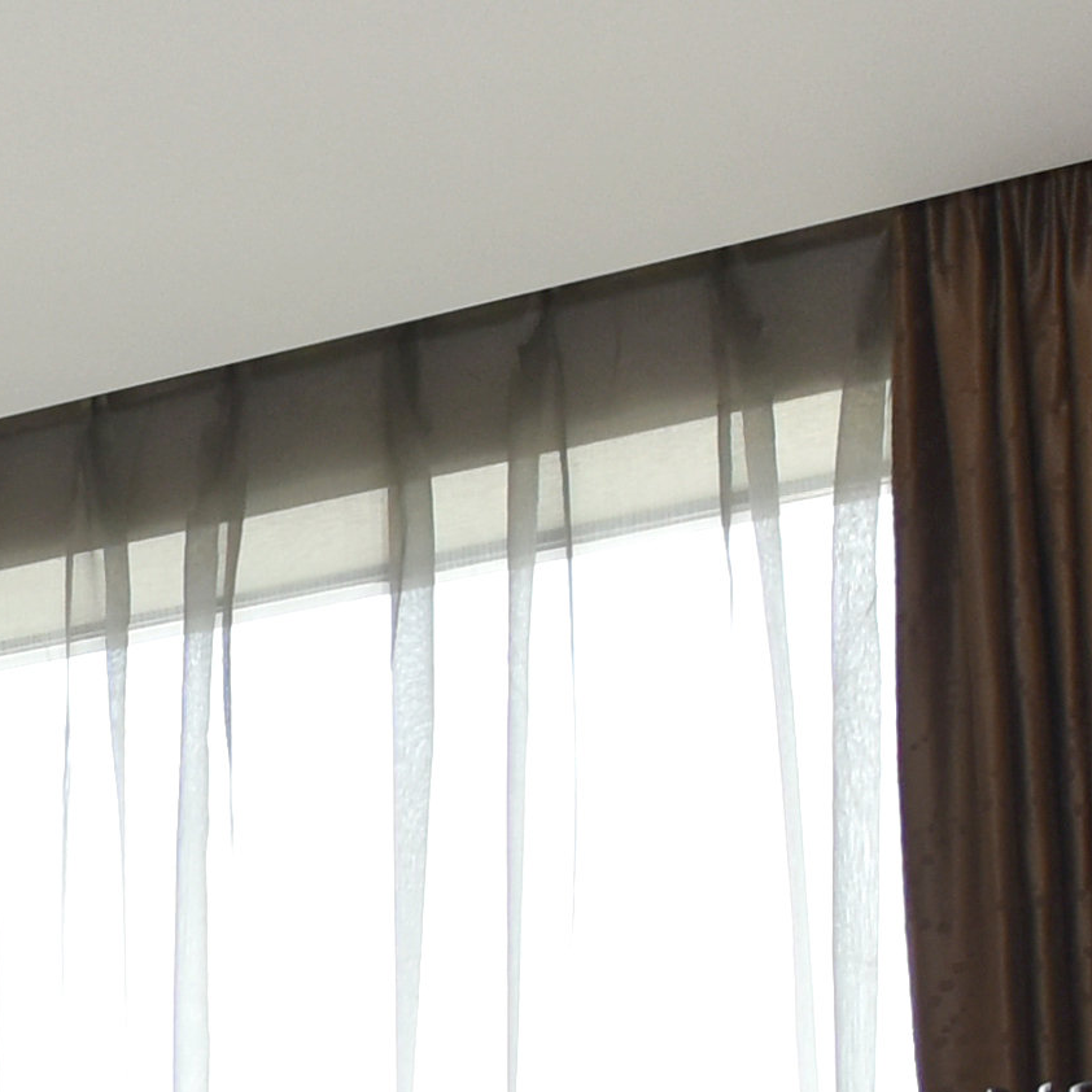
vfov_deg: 15.1
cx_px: -1843
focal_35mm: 104
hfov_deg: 11.9
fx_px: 3712
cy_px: 1805
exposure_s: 1/160
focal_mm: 14
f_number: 4.5
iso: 400
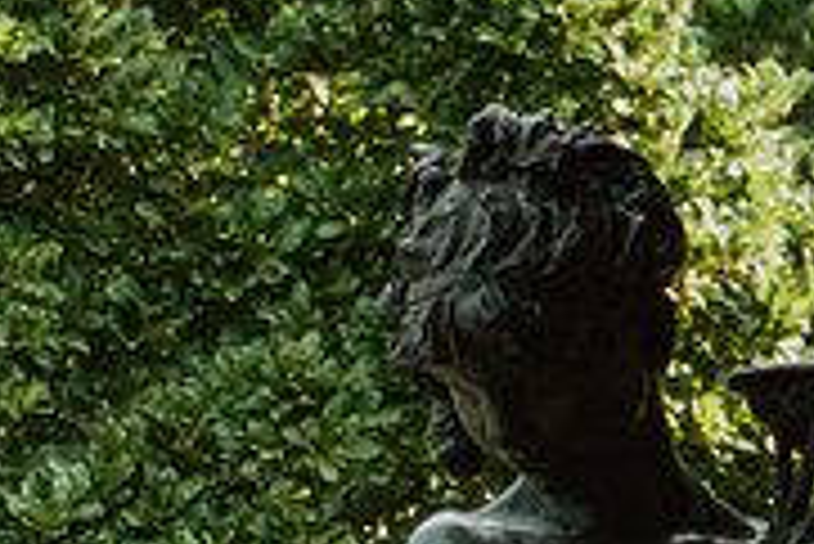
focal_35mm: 627
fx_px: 14188
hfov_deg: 3.2
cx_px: 2114
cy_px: 1124
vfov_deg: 2.2
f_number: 4.5
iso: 640
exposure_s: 1/400
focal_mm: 70
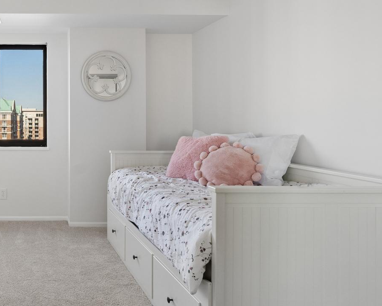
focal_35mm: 32
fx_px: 367
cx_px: 42
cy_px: 113
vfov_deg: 44.9
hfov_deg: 49.4
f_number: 7.1
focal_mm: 15.2
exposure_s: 1/200
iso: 1250
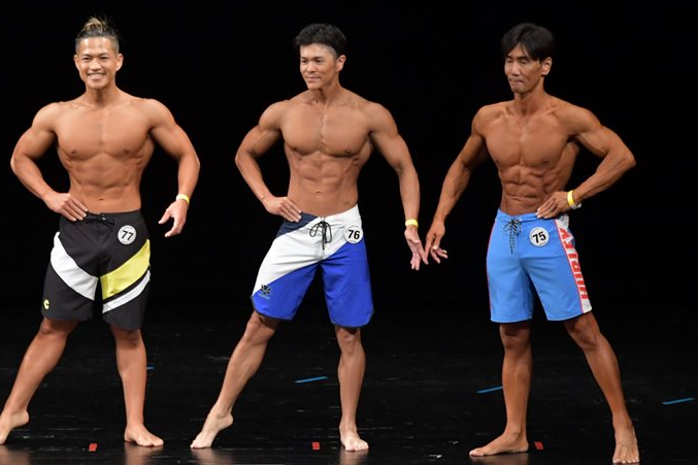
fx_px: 5989
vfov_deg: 4.4
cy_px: 227
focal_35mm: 309
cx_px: 307
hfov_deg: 6.7
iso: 3200
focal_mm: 180
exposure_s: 1/400
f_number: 5.6
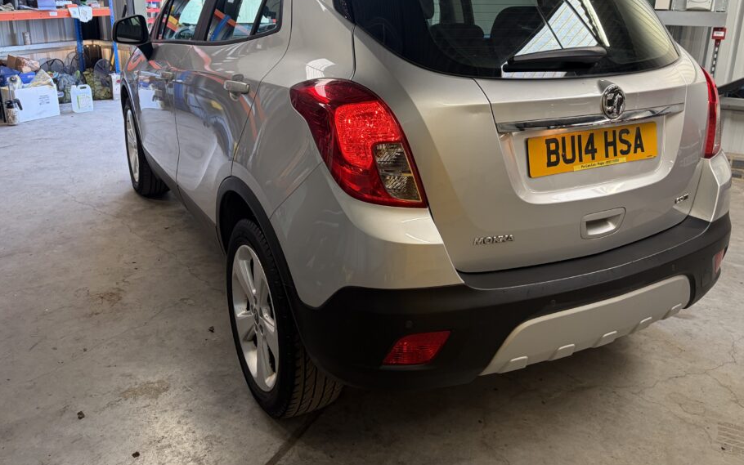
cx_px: 378
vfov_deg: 40.2
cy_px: 163
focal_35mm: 31
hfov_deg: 61.2
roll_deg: -0.9
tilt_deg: -15.3
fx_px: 629
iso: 100
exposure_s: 1/100
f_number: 1.6
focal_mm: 5.96
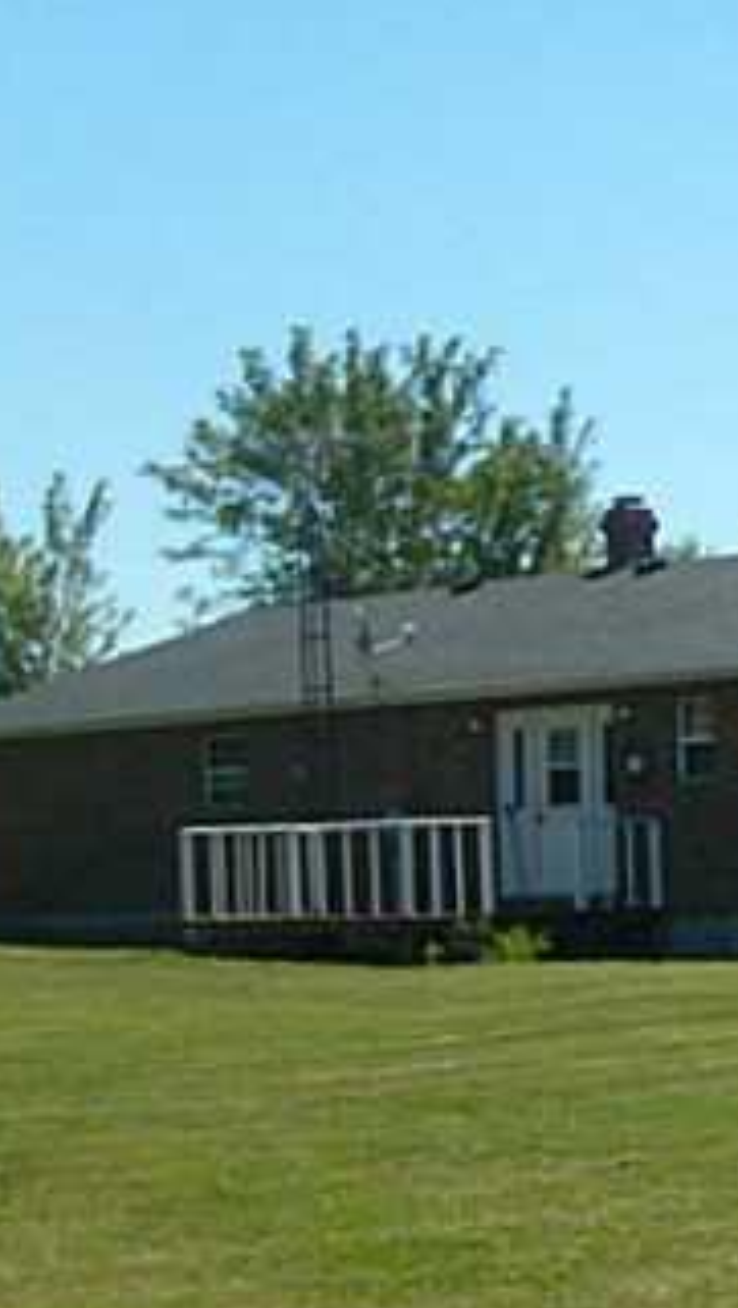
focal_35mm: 95
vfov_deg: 22.3
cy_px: 949
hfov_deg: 11.7
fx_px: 3299
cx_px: 1390
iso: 80
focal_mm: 5.8
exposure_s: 1/350
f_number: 7.1
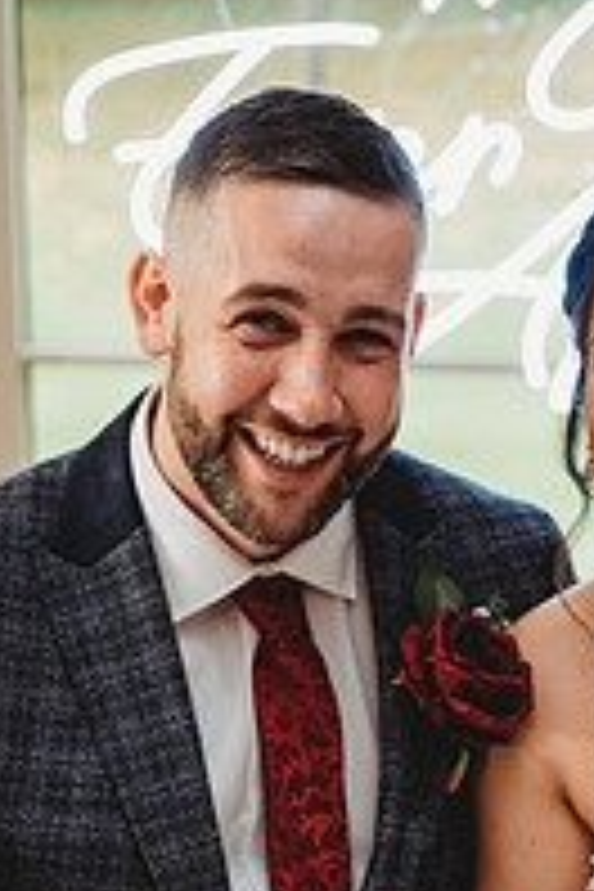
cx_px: 493
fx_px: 3094
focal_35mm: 125
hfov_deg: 10.9
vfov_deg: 16.4
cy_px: 598
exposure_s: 1/160
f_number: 2.8
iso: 500
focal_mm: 55
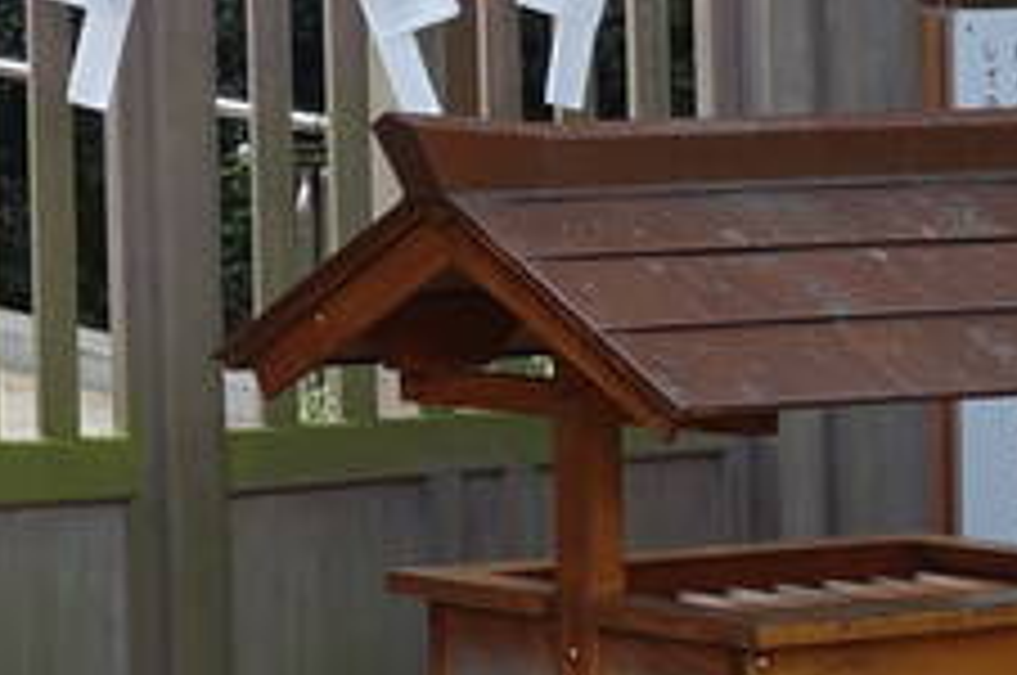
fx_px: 6150
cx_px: -1202
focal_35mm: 218
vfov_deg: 6.2
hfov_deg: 8.8
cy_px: -472
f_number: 5.6
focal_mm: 15.1
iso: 160
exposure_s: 1/125
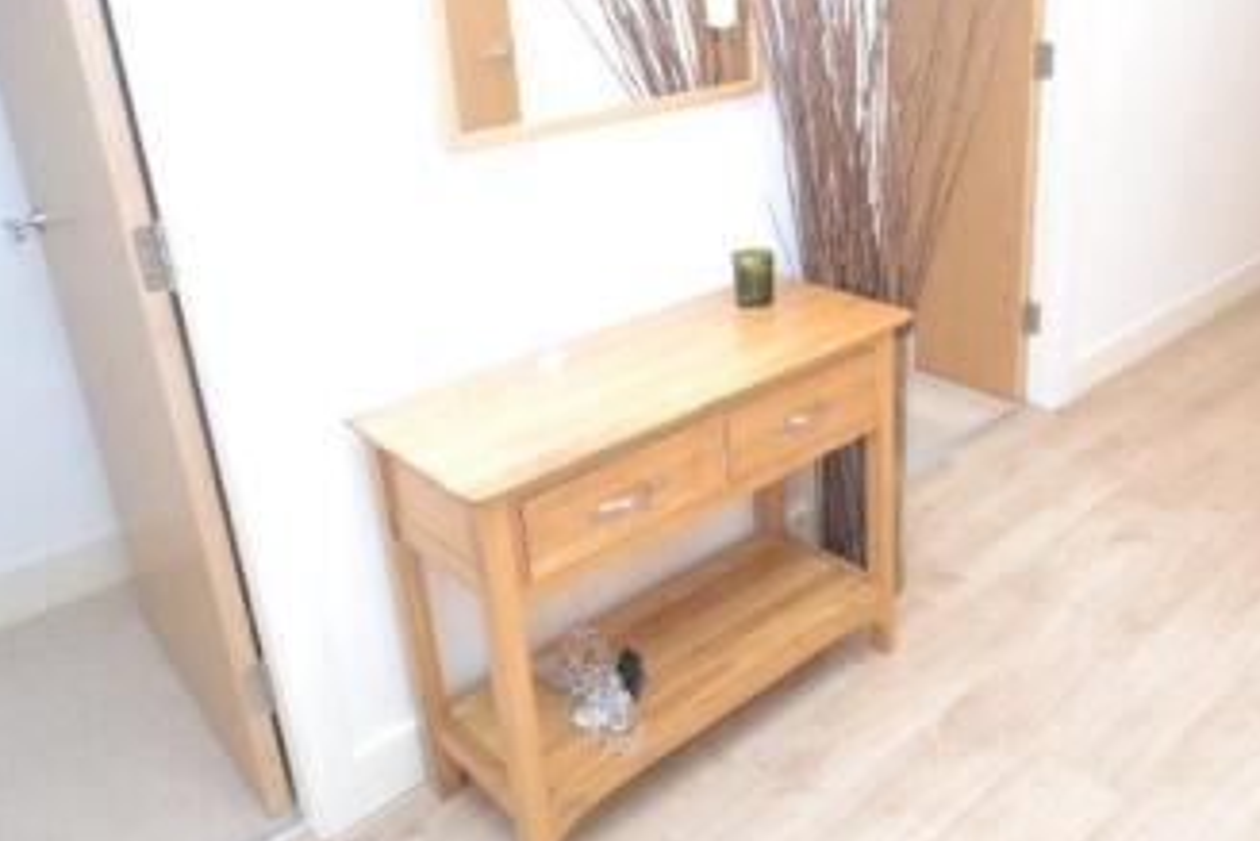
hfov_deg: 60.8
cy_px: 305
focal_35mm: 30
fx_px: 1050
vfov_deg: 43.2
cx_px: 812
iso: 2000
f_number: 4
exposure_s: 1/60
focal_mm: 10
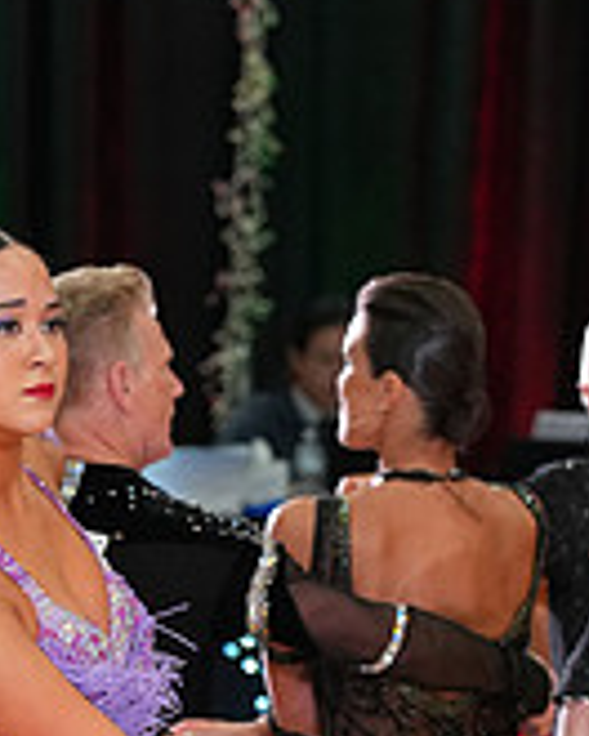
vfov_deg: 4.9
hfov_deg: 3.9
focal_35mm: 396
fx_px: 8629
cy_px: 977
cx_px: 560
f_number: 4.5
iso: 2500
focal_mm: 120
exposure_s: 1/200
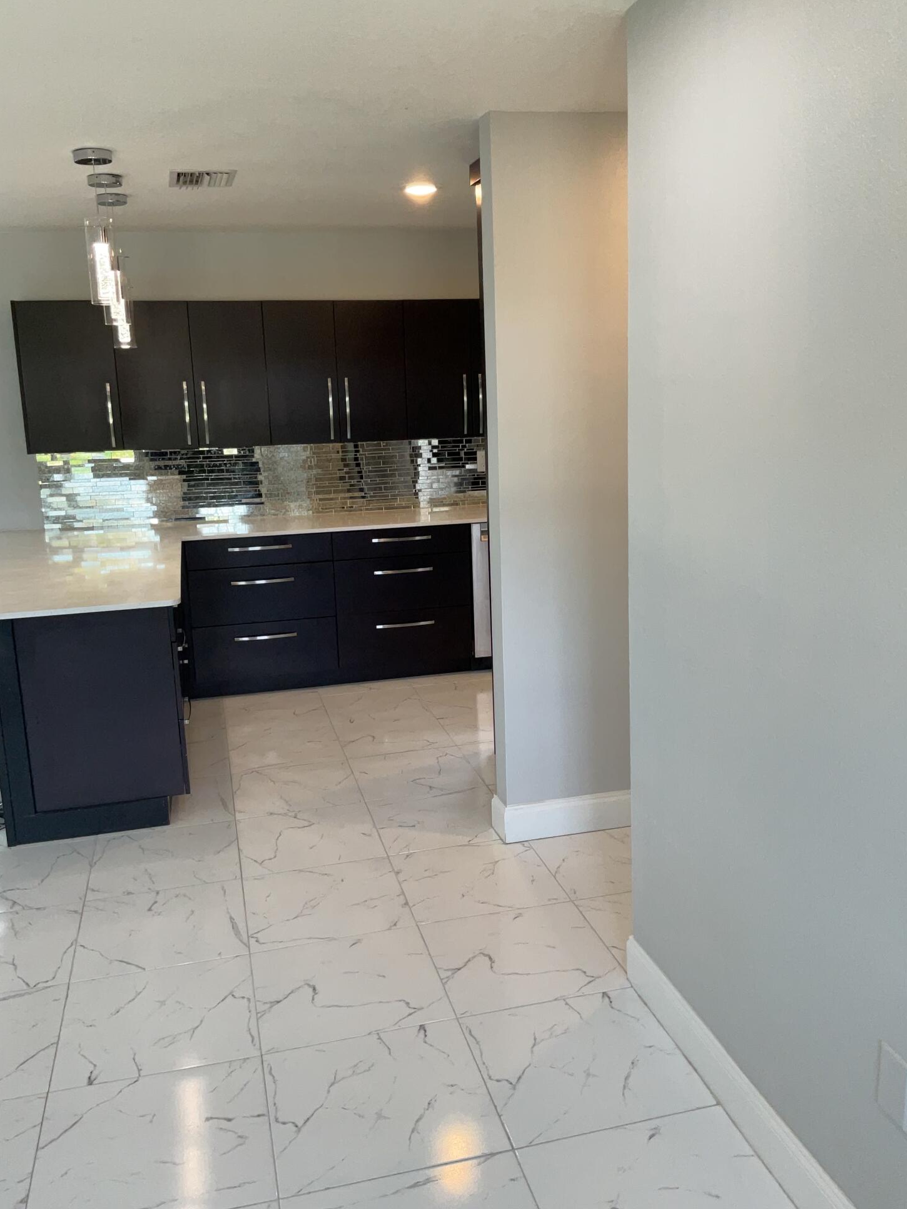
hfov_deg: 46.8
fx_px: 1048
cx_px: 467
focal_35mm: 30
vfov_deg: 60.0
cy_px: 604
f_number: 1.8
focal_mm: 3
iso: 64
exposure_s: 1/120
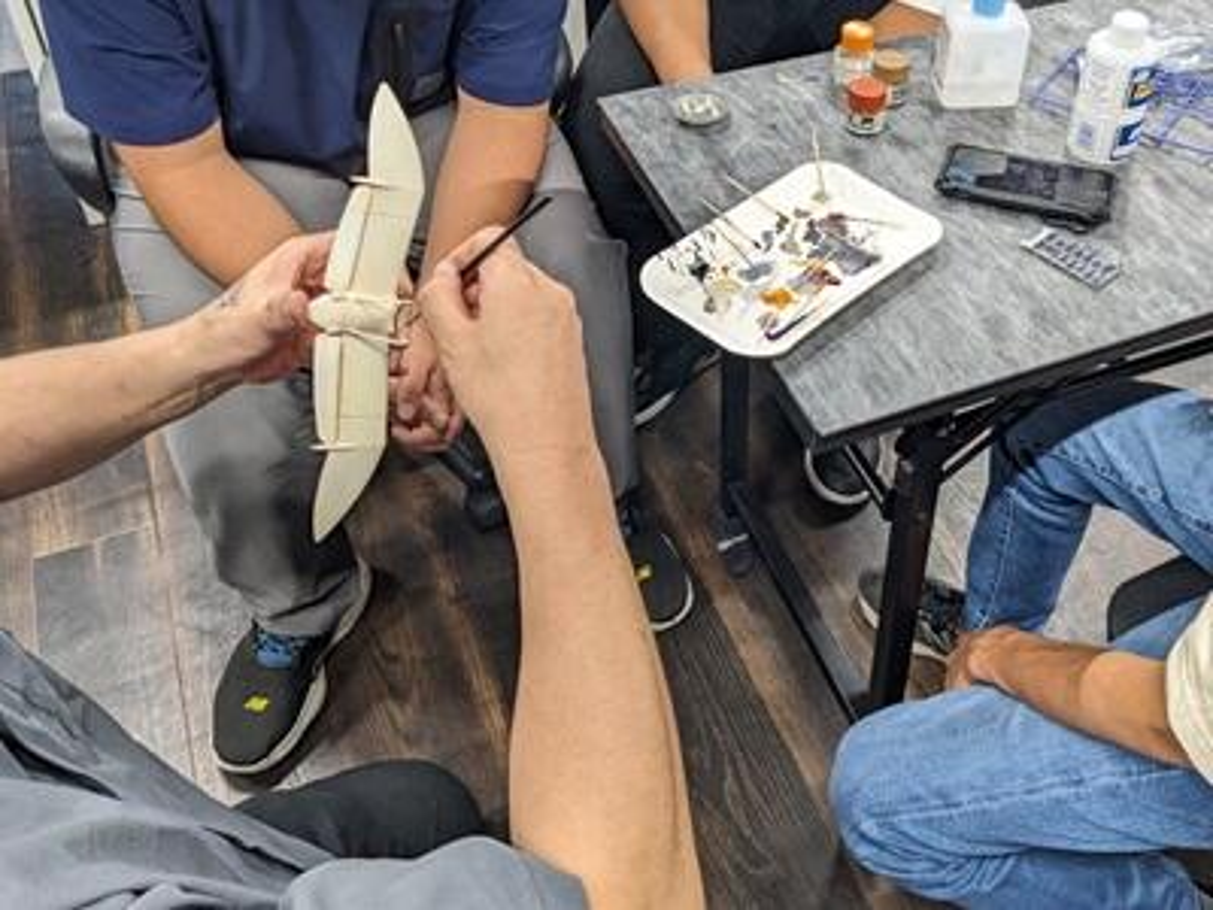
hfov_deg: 65.3
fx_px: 946
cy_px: 455
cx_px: 606
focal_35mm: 27
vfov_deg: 51.4
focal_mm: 4.4
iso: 64
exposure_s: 1/24
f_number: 1.7
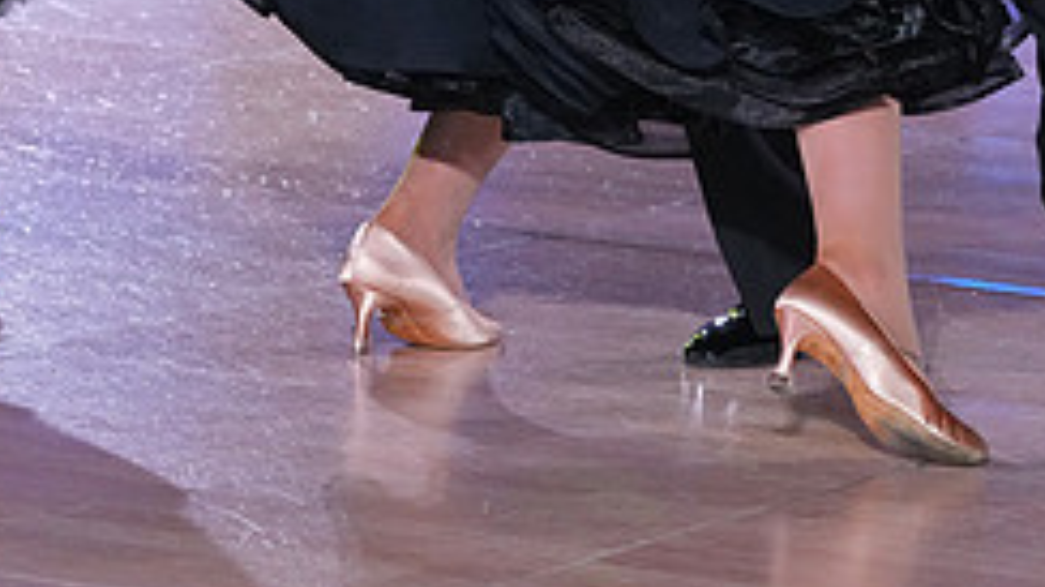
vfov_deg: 3.8
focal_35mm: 314
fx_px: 8697
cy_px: -471
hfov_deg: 6.9
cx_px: 730
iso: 3200
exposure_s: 1/250
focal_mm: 126
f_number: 5.6
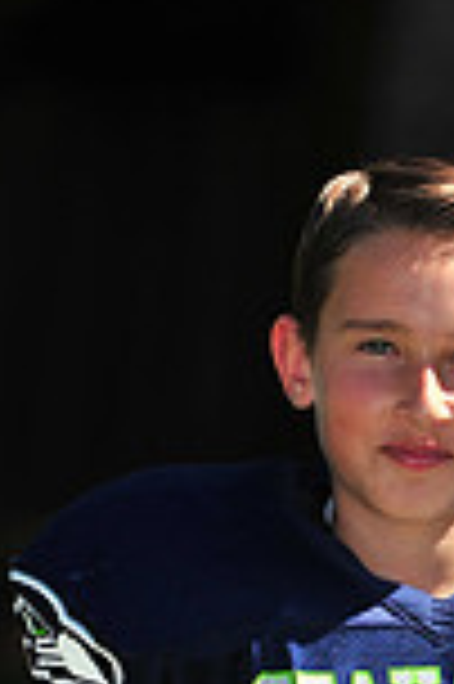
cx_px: 387
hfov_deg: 2.1
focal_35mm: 668
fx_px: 12664
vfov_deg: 3.1
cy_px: 806
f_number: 4.5
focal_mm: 175
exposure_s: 1/3200
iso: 400
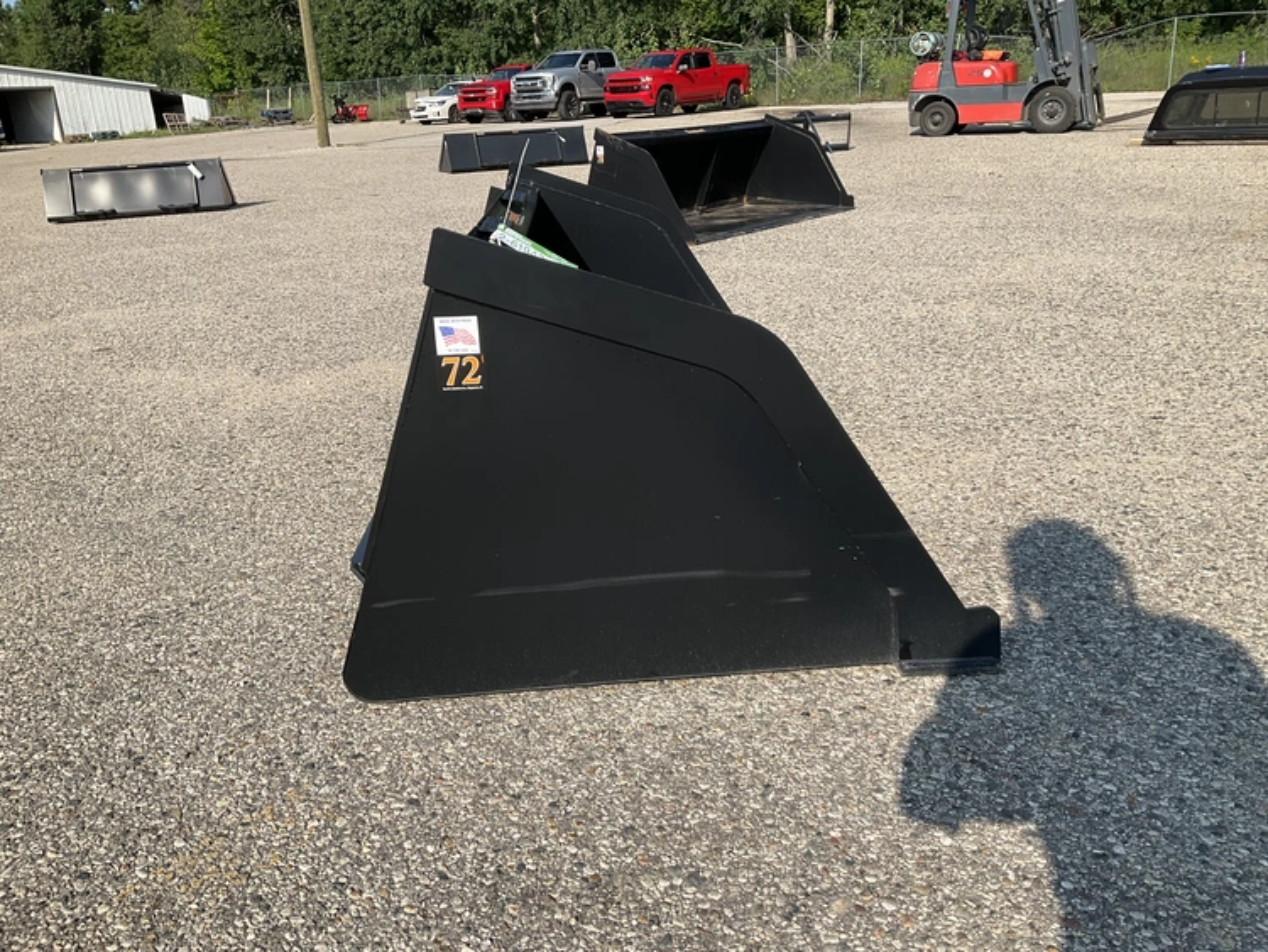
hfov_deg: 61.6
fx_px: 1063
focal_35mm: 29
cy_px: 476
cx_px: 634
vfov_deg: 48.3
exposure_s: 1/1626
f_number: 1.8
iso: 25
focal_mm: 3
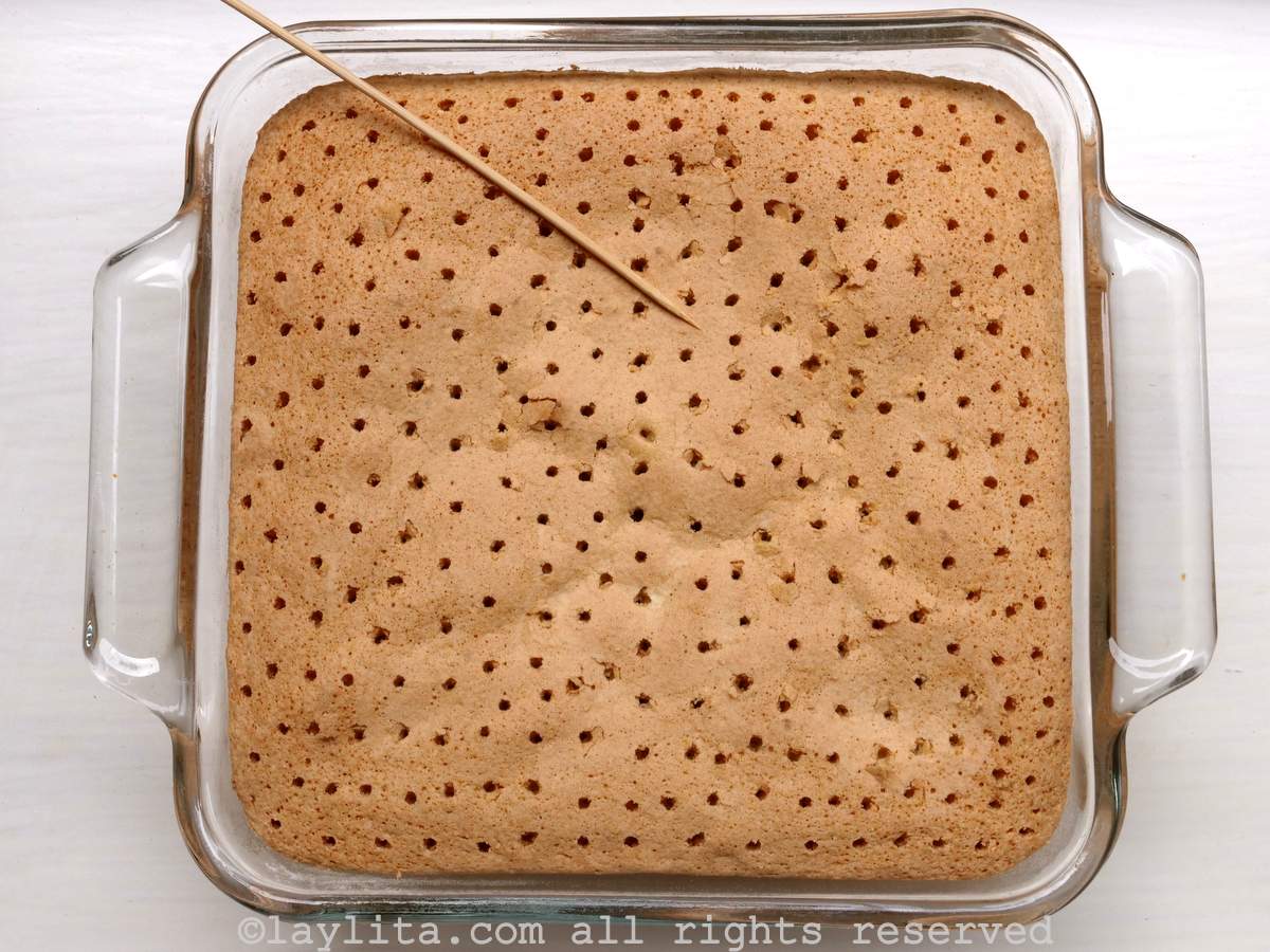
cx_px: 635
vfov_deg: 30.3
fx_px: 1761
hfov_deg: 39.7
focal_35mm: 48
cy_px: 476
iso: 800
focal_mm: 24
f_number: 11
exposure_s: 1/60
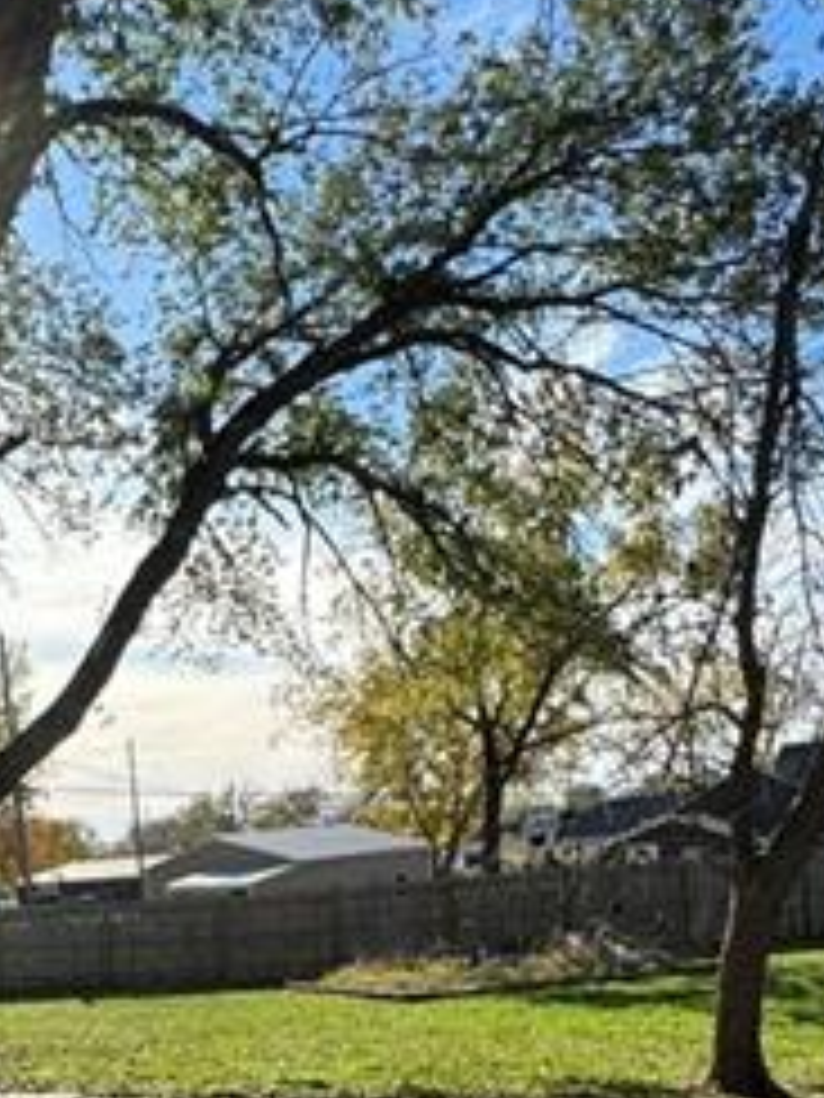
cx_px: 104
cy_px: 1080
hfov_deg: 31.5
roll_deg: +5.7
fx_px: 1397
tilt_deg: -9.4
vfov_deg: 38.5
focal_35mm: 44
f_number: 2.2
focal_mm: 2.22
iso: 40
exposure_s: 1/1020
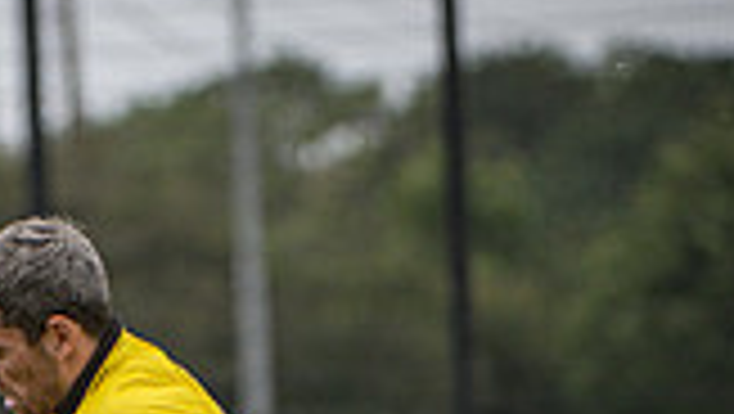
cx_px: -97
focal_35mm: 867
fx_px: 16888
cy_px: 868
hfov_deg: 2.5
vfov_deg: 1.4
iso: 400
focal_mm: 200
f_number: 4
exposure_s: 1/1600
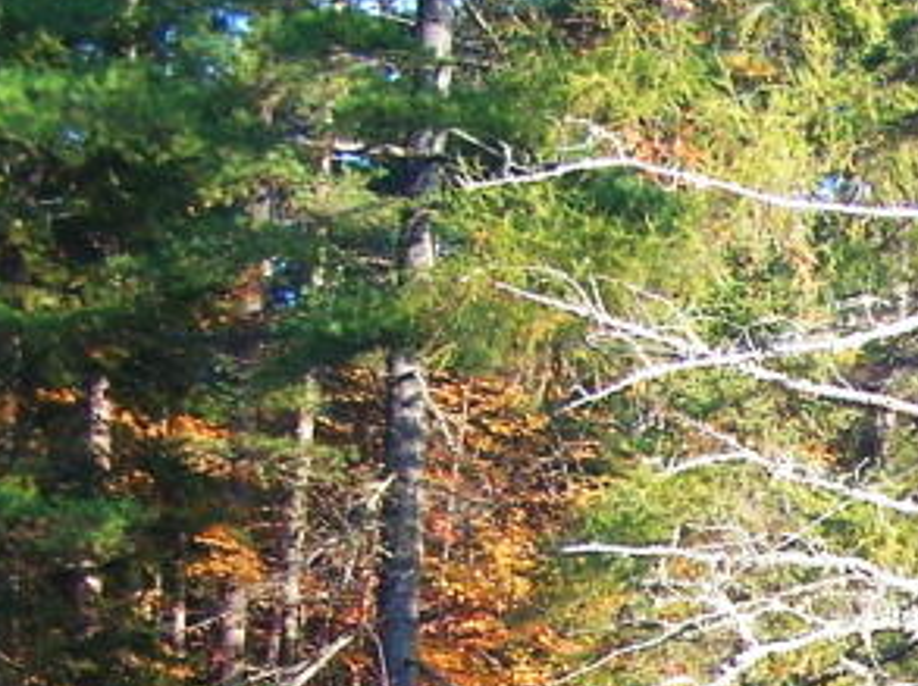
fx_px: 3523
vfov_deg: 10.9
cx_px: 1588
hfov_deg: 13.5
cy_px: 883
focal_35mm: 133
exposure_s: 1/160
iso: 80
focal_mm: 6.3
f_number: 2.8
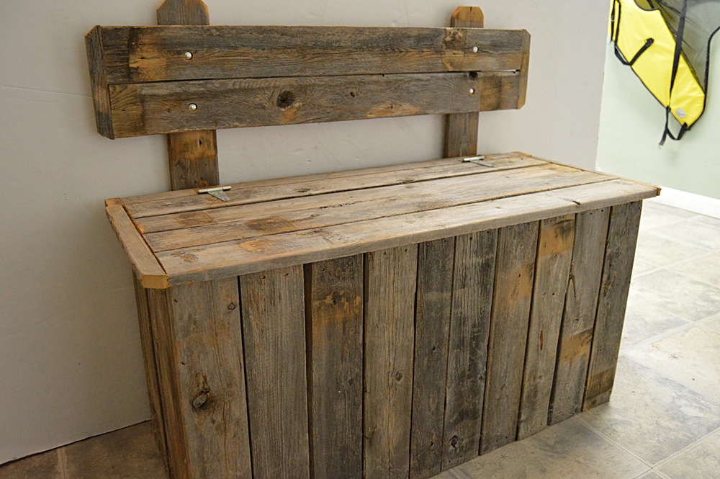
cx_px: 360
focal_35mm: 28
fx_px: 570
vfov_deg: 45.6
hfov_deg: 64.6
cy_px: 240
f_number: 3.5
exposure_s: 1/60
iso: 2800
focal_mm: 19
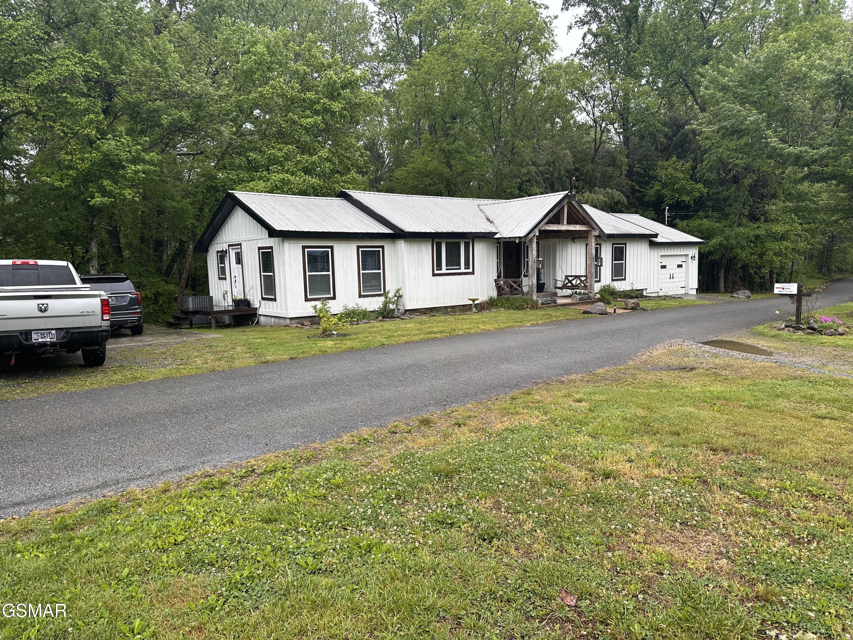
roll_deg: +3.9
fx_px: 591
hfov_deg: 71.6
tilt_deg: -2.3
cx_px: 426
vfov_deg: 56.8
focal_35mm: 24
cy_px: 320
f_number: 1.78
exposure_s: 1/791
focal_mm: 6.86
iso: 80
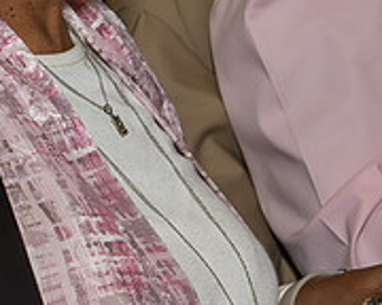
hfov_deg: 7.6
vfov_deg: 6.1
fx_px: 2872
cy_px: -1
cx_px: -49
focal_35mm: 254
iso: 800
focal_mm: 44
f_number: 7.1
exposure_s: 1/250
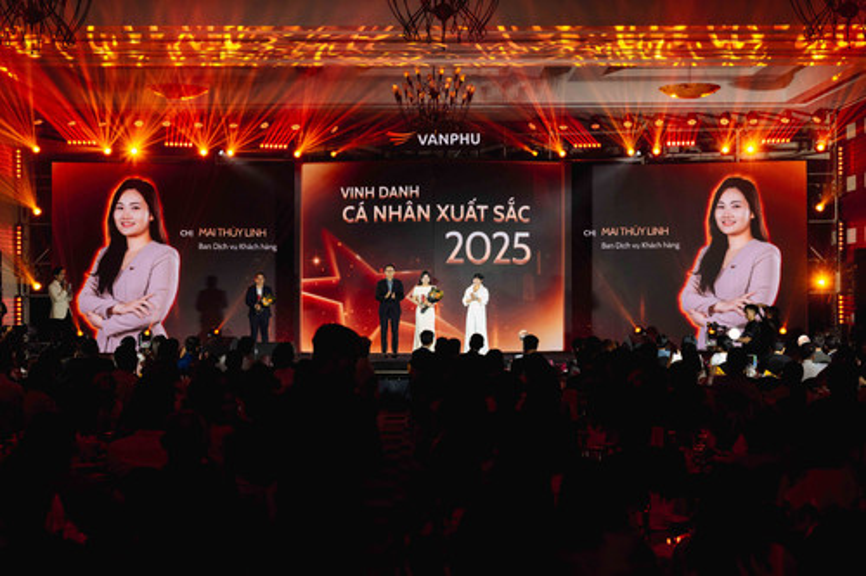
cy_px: 288
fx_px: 1226
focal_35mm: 51
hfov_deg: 38.9
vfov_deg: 26.5
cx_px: 433
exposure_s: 1/100
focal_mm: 51
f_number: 5
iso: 1600
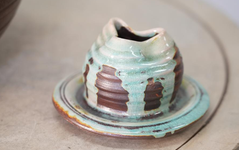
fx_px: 847
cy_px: 76
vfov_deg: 10.1
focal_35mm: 130
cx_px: 116
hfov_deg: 16.1
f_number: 4
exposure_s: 1/125
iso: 1600
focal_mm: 105
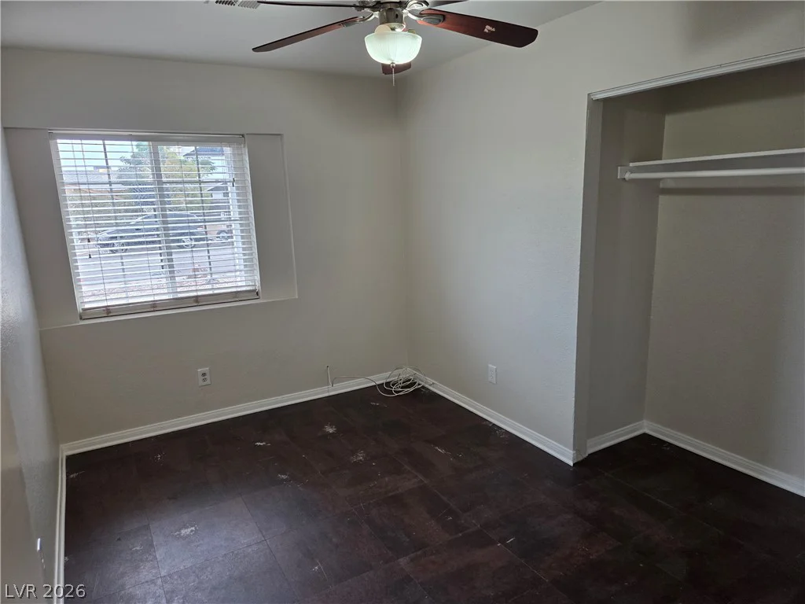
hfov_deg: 73.9
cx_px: 402
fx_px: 535
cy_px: 302
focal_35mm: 23
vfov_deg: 58.9
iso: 200
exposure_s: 1/120
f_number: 1.8
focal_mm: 5.4
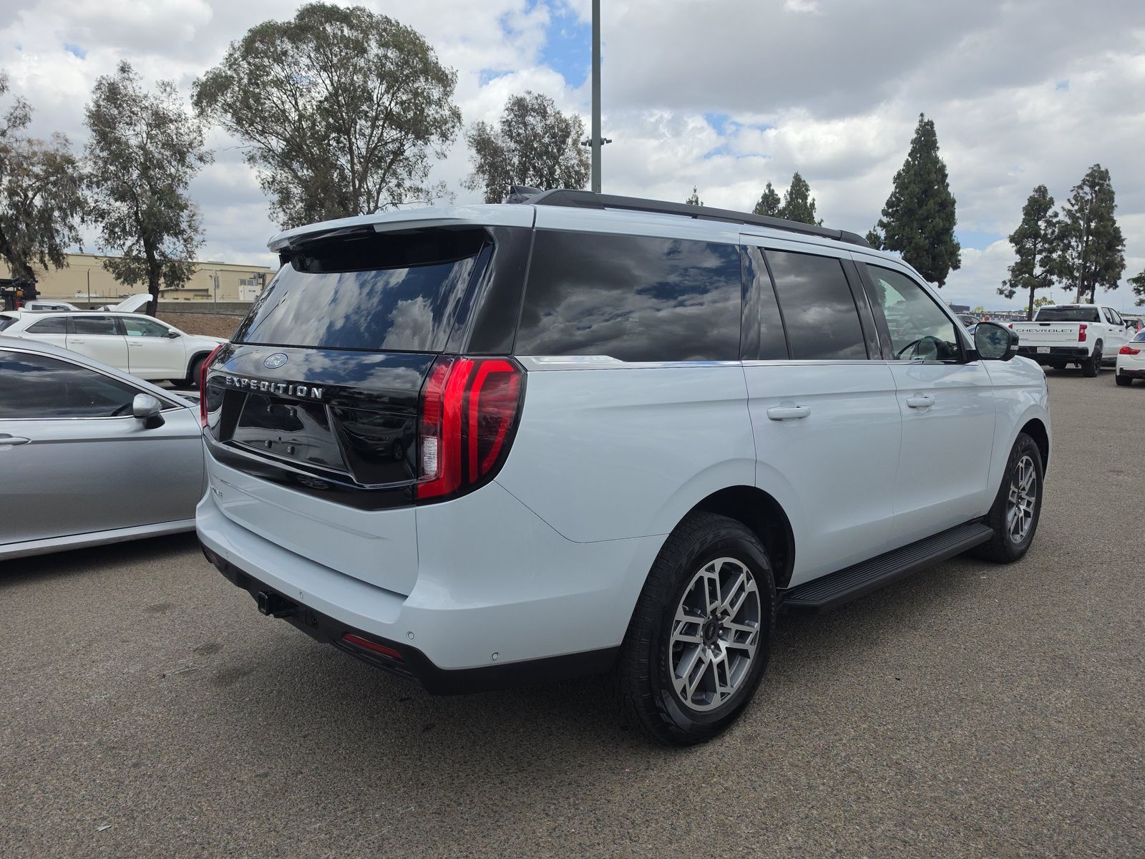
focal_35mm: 23
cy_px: 430
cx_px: 572
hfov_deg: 73.9
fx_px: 761
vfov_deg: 58.9
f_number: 1.4
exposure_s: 1/6806
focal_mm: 6.5
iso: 63
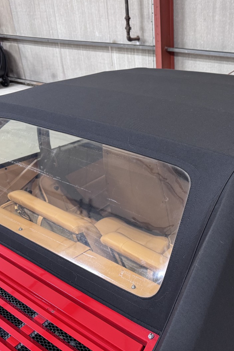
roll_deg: +0.2
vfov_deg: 55.8
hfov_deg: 37.5
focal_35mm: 34
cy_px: 173
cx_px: 186
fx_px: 331
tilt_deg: -27.7
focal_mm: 6.76
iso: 250
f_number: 1.78
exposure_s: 1/60
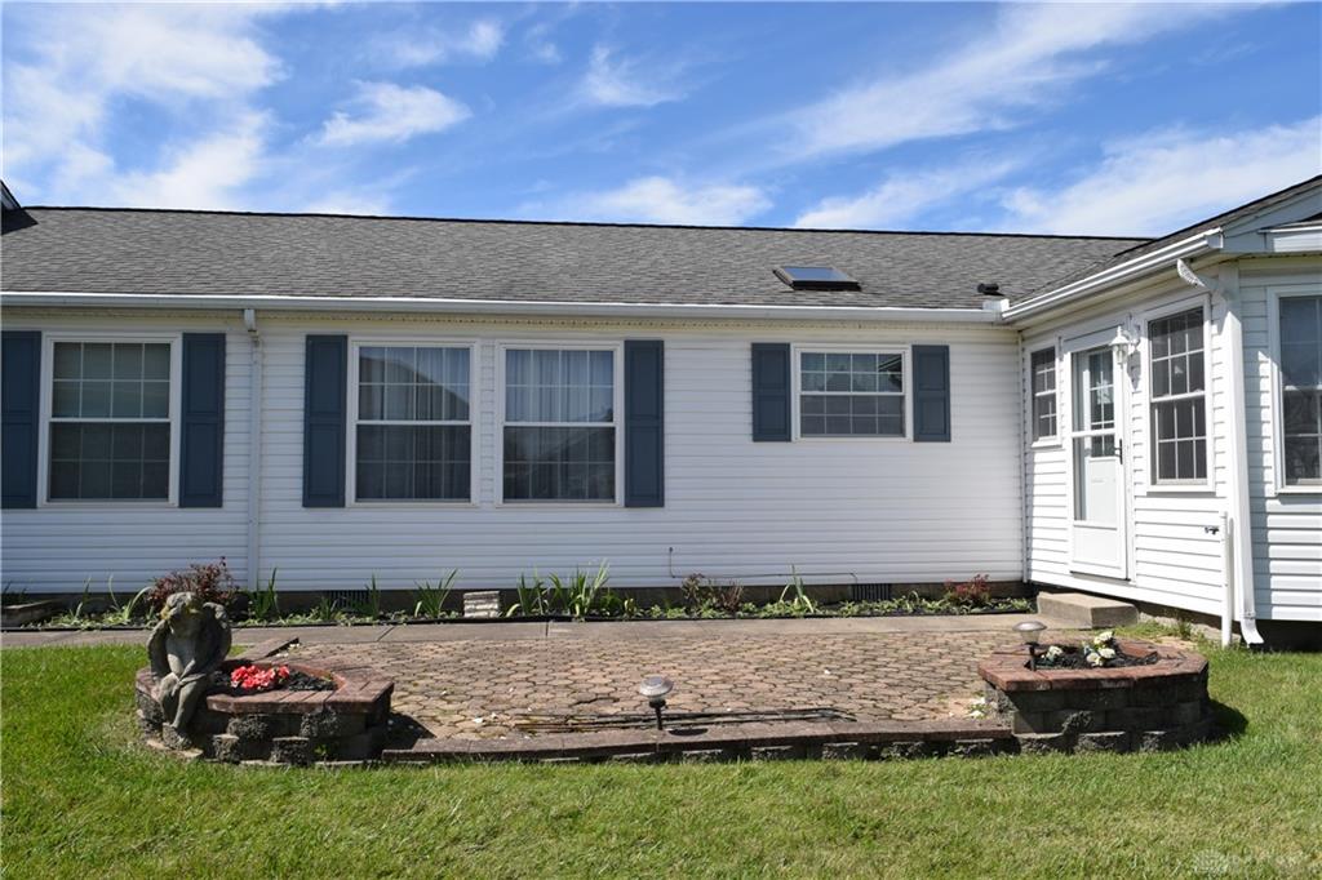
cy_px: 440
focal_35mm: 27
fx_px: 991
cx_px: 661
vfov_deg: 47.9
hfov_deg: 67.4
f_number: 10
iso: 200
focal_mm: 18
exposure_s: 1/400
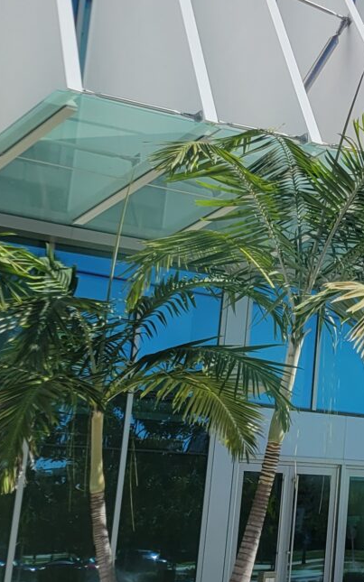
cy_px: 195
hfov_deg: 14.0
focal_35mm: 82
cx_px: 673
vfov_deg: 25.1
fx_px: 1302
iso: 40
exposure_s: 1/2775
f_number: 1.8
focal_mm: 5.4
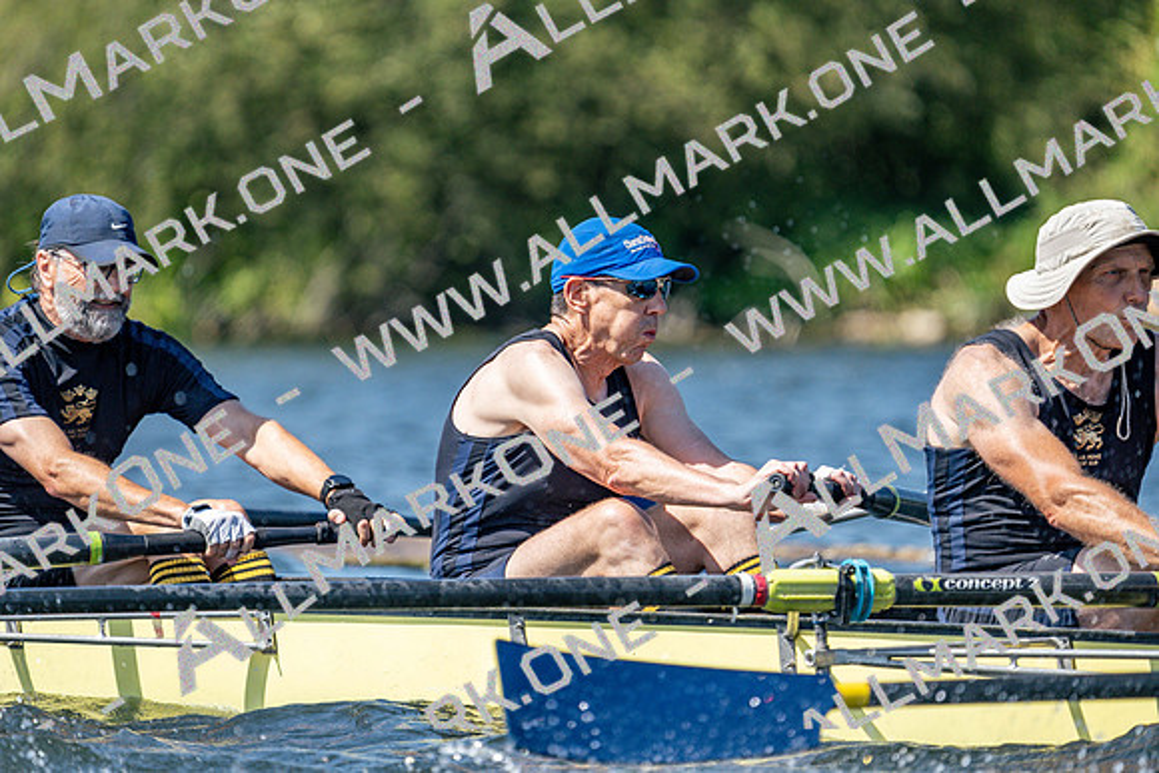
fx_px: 14909
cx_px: 580
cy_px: 386
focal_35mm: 463
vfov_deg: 3.0
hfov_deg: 4.5
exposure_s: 1/2000
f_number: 6.3
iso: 400
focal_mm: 463
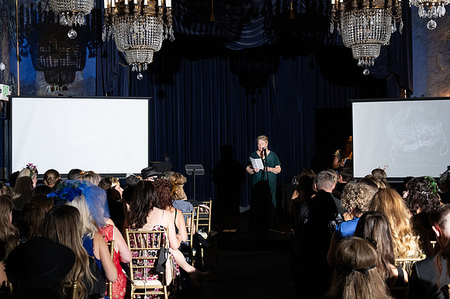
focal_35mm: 52
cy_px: 150
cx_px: 225
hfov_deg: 38.2
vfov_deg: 26.0
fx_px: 650
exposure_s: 1/200
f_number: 5
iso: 2500
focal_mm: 35
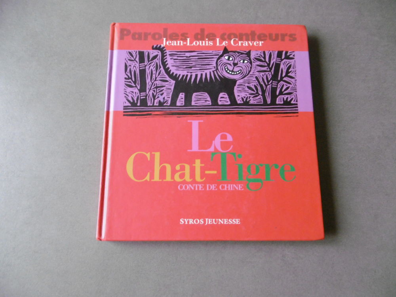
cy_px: 148
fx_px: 275
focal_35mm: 24
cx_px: 198
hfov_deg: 71.6
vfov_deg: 56.8
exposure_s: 1/13
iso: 400
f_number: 3.1
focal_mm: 4.3
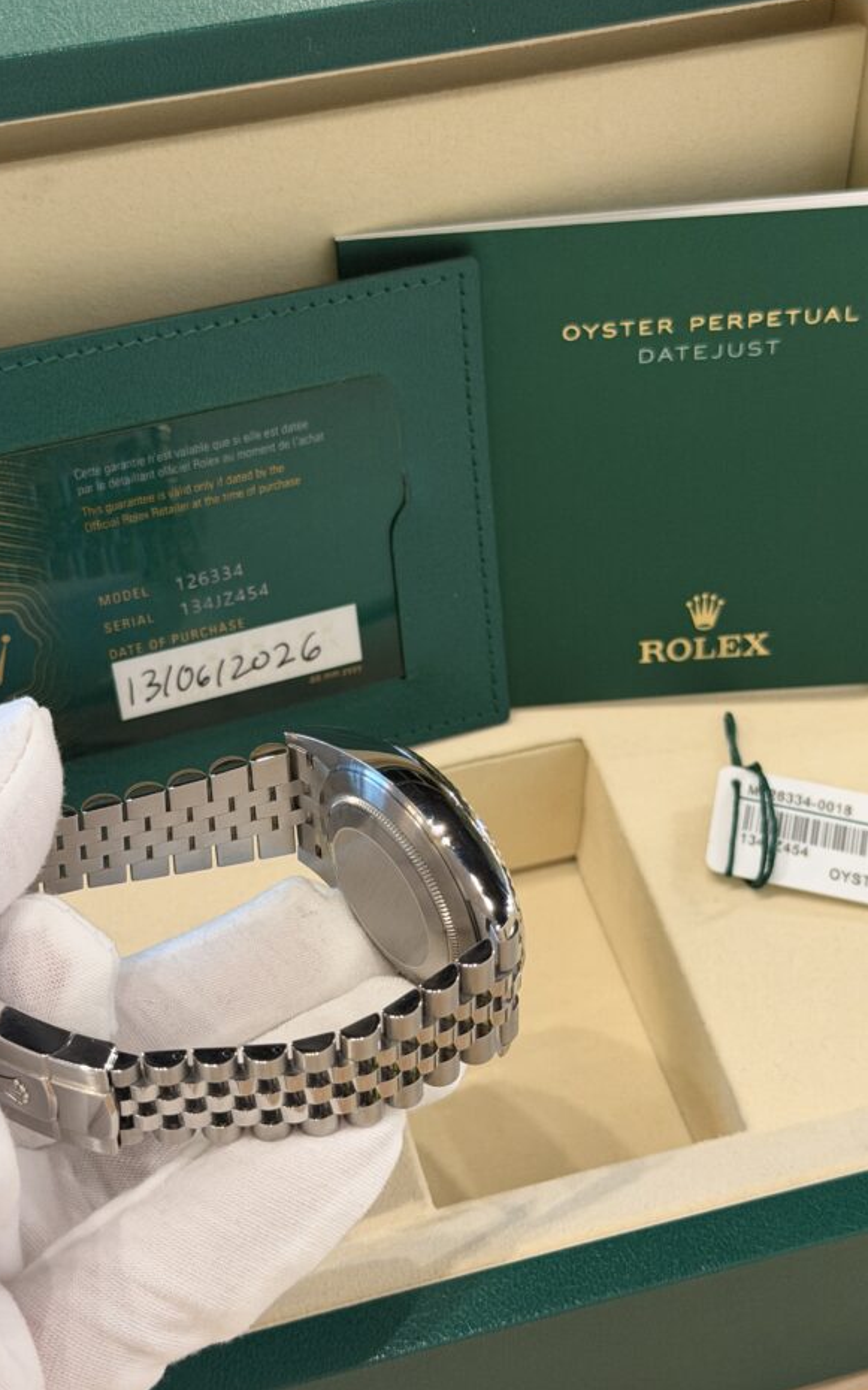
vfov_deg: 36.3
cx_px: 441
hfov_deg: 23.1
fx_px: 2120
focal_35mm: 56
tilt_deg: -47.3
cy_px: 747
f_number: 1.78
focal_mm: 6.76
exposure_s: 1/40
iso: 250
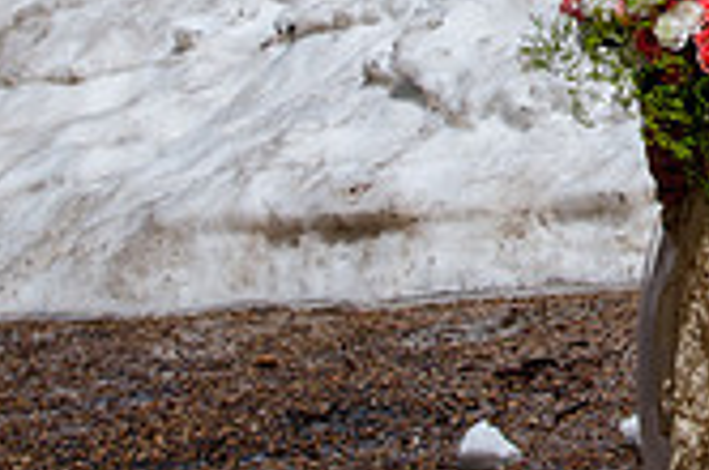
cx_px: 982
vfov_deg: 8.6
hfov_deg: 12.8
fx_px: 3027
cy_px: -346
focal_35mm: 154
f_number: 8
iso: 200
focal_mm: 44
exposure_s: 1/800
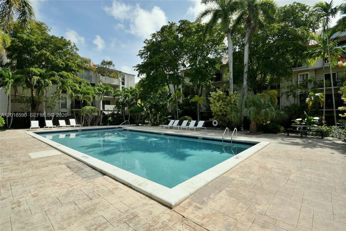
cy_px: 116
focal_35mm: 16
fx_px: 159
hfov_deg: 95.0
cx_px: 173
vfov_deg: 72.0
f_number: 8
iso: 100
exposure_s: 1/250
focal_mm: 11
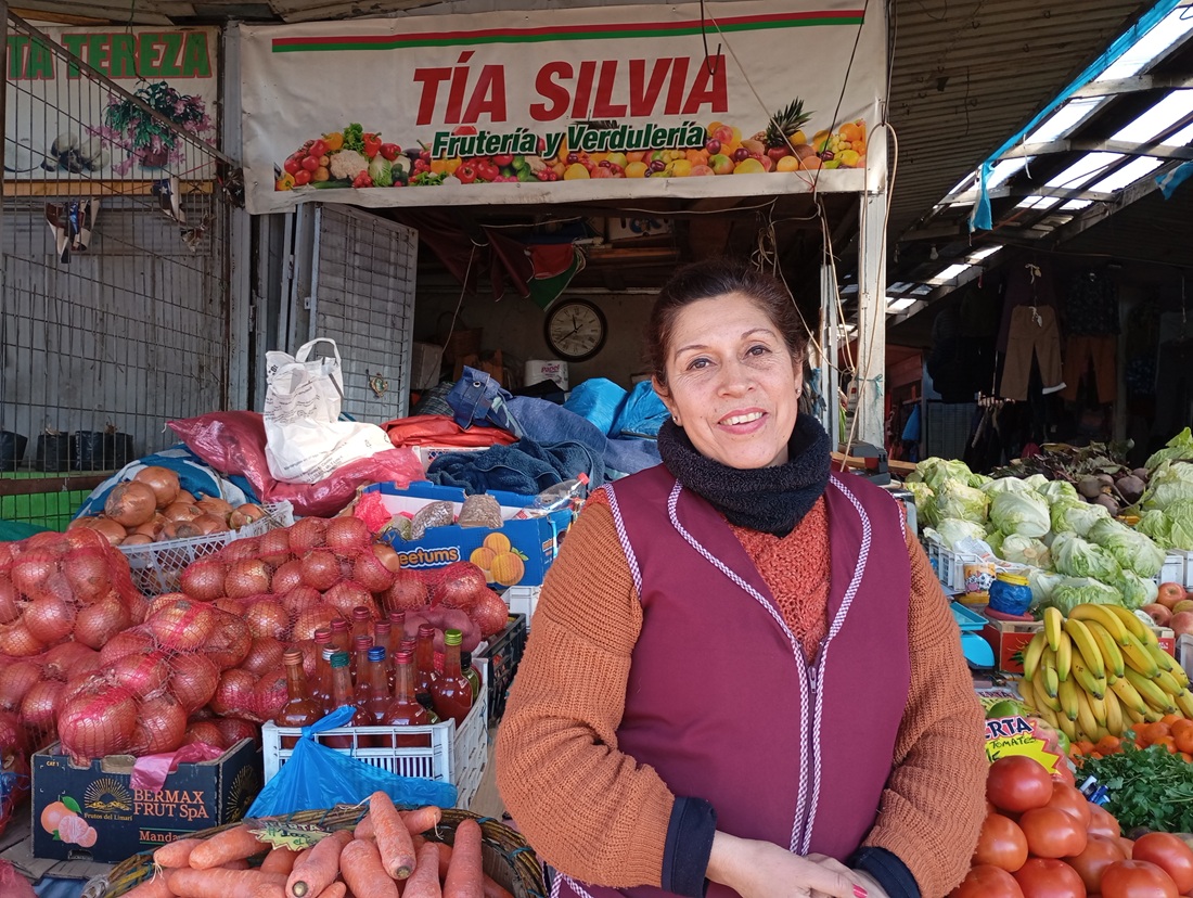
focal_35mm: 28
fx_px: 966
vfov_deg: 49.8
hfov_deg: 63.4
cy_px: 449
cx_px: 596
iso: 110
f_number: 1.8
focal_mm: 4.27
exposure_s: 1/110
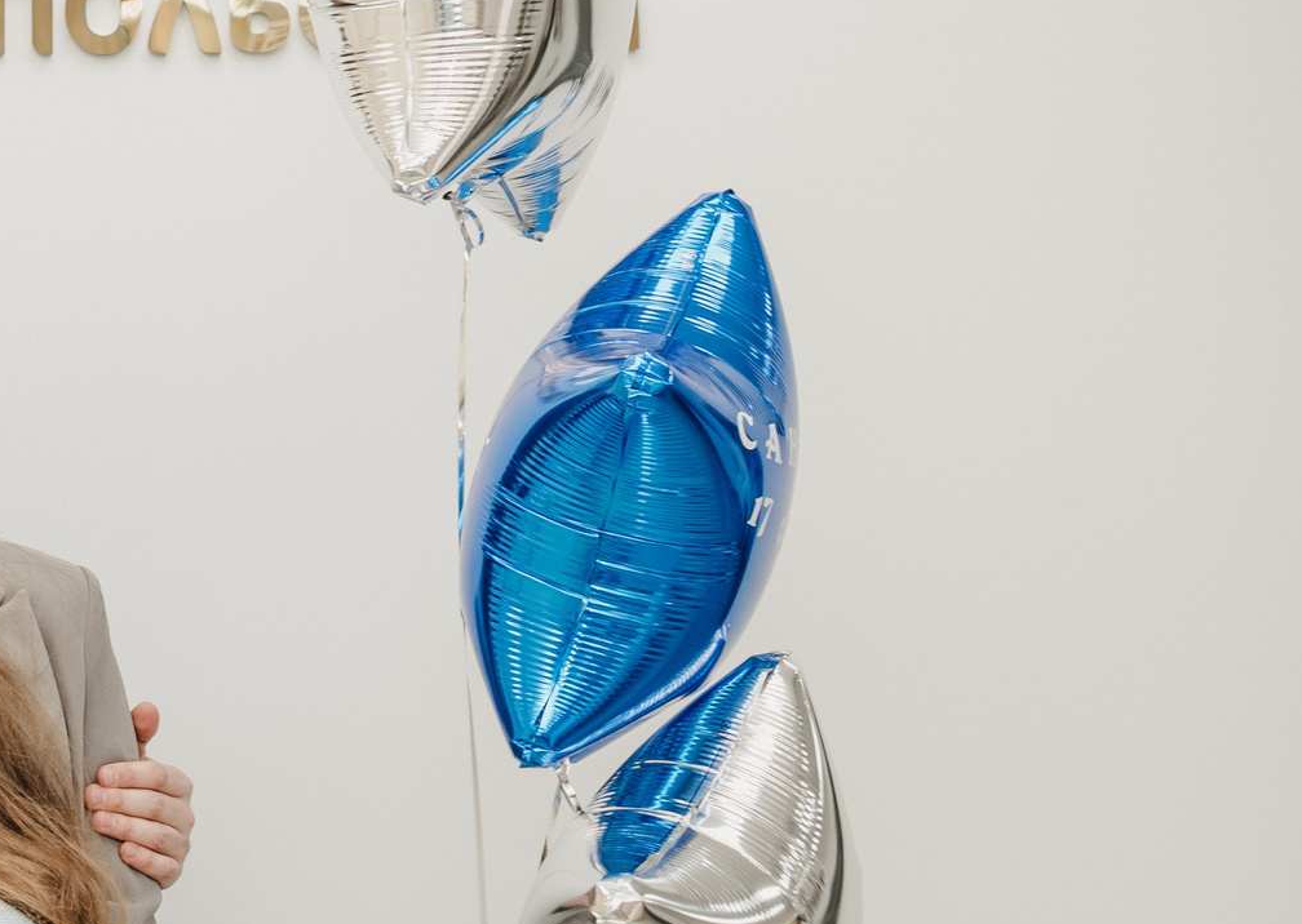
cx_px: -122
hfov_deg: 19.7
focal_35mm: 97
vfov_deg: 14.7
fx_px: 3580
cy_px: 520
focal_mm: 34
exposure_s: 1/160
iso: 320
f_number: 3.5
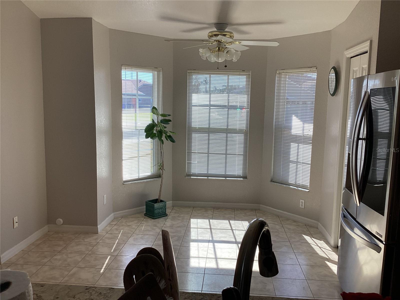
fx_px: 358
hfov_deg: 58.4
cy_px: 150
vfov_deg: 45.4
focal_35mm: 31
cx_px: 200
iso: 25
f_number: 2.4
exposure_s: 1/159
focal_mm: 3.3
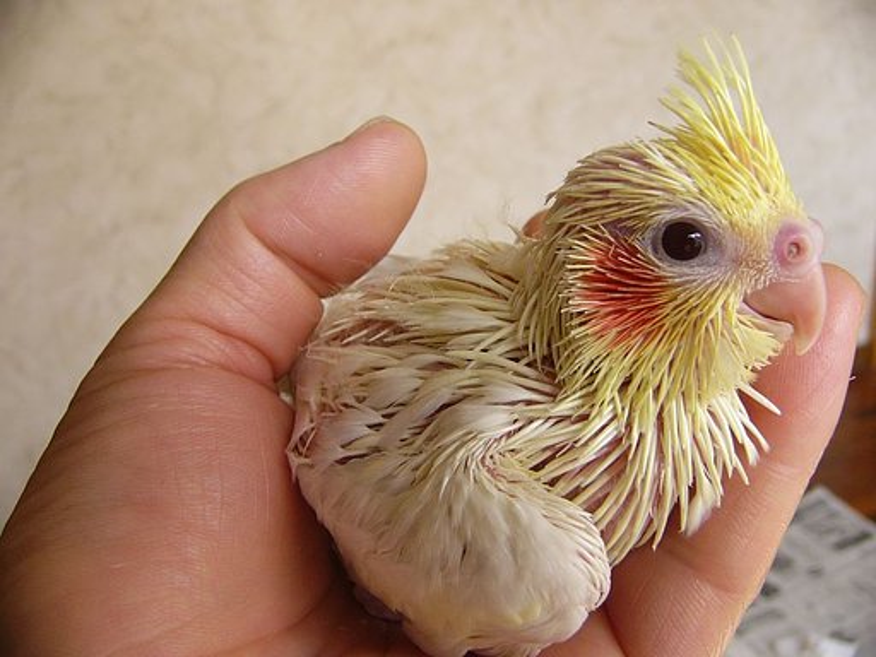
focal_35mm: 35
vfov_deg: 40.7
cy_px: 328
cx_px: 438
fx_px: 886
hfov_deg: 52.6
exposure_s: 1/60
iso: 50
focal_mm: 4.6
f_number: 2.8
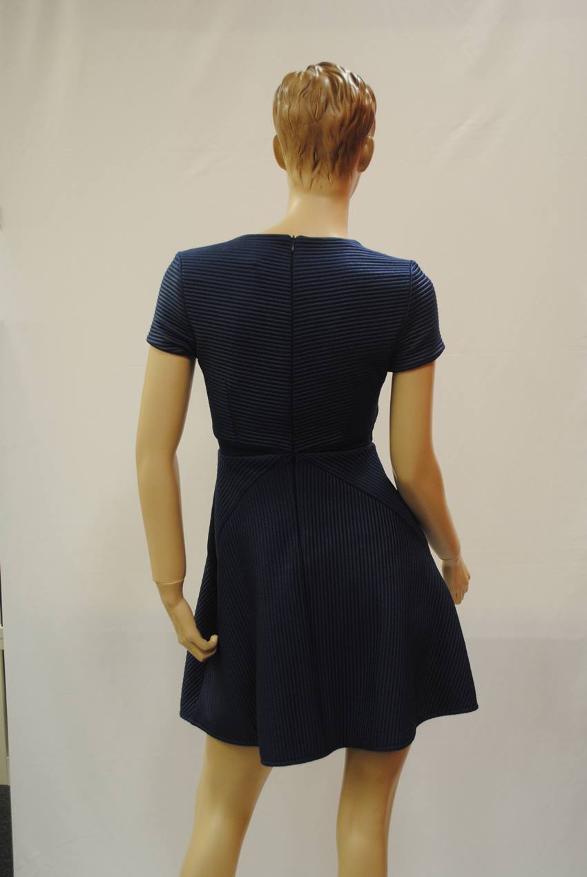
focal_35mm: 42
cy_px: 438
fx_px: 1024
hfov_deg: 32.0
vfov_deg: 46.4
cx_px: 294
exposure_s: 1/30
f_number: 4.5
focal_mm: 28
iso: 560
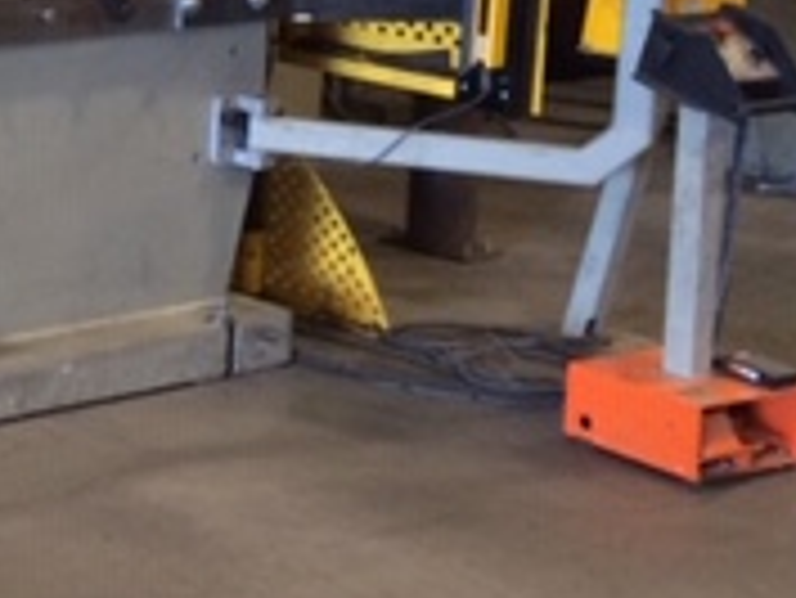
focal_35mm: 105
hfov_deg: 16.6
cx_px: -486
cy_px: -63
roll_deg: -1.1
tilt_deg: -7.4
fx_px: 2416
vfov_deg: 13.8
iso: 125
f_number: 2.2
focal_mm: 4.15
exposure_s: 1/30
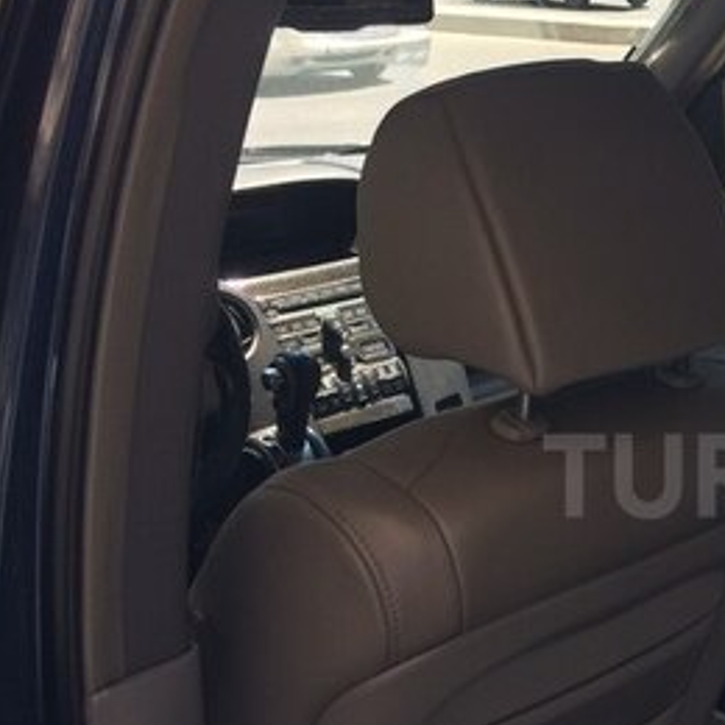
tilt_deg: -21.7
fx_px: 1540
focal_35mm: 65
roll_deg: -0.8
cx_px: 828
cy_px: 475
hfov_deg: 24.4
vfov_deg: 26.4
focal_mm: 4.15
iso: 32
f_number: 2.2
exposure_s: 1/432
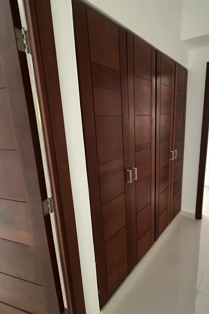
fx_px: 174
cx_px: 141
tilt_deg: -12.7
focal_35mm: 20
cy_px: 159
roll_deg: +0.5
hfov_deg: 60.3
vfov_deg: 84.0
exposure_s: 1/60
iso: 400
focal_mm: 2.22
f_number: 2.2
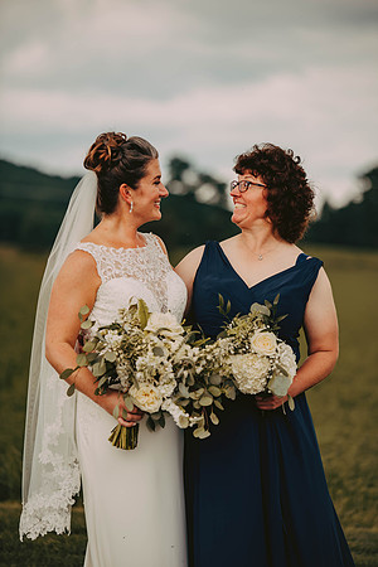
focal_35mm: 145
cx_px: 189
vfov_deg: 14.2
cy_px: 284
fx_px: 2284
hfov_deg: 9.5
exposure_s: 1/1000
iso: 200
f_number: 2.8
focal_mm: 145
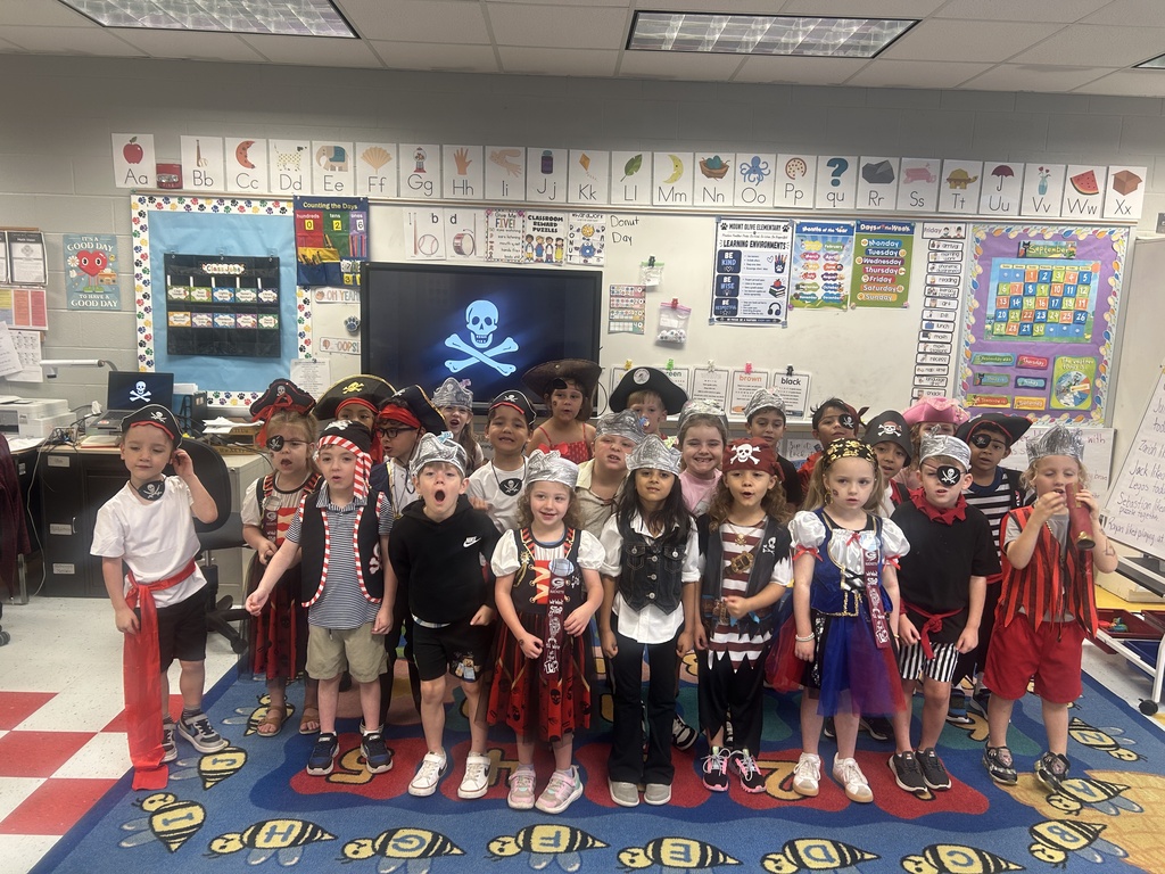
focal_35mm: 26
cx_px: 582
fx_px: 875
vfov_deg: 53.1
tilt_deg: -9.9
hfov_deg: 67.3
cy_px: 437
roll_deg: -1.5
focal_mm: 5.7
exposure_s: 1/60
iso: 64
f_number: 1.5
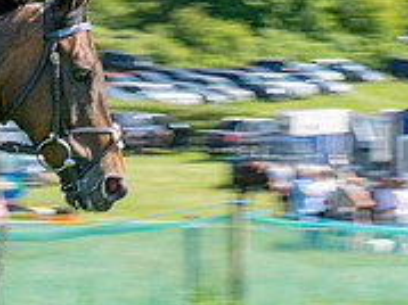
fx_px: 2992
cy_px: 253
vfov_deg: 5.8
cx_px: -264
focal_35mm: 254
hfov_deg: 7.6
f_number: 18
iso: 200
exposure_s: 1/160
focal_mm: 70
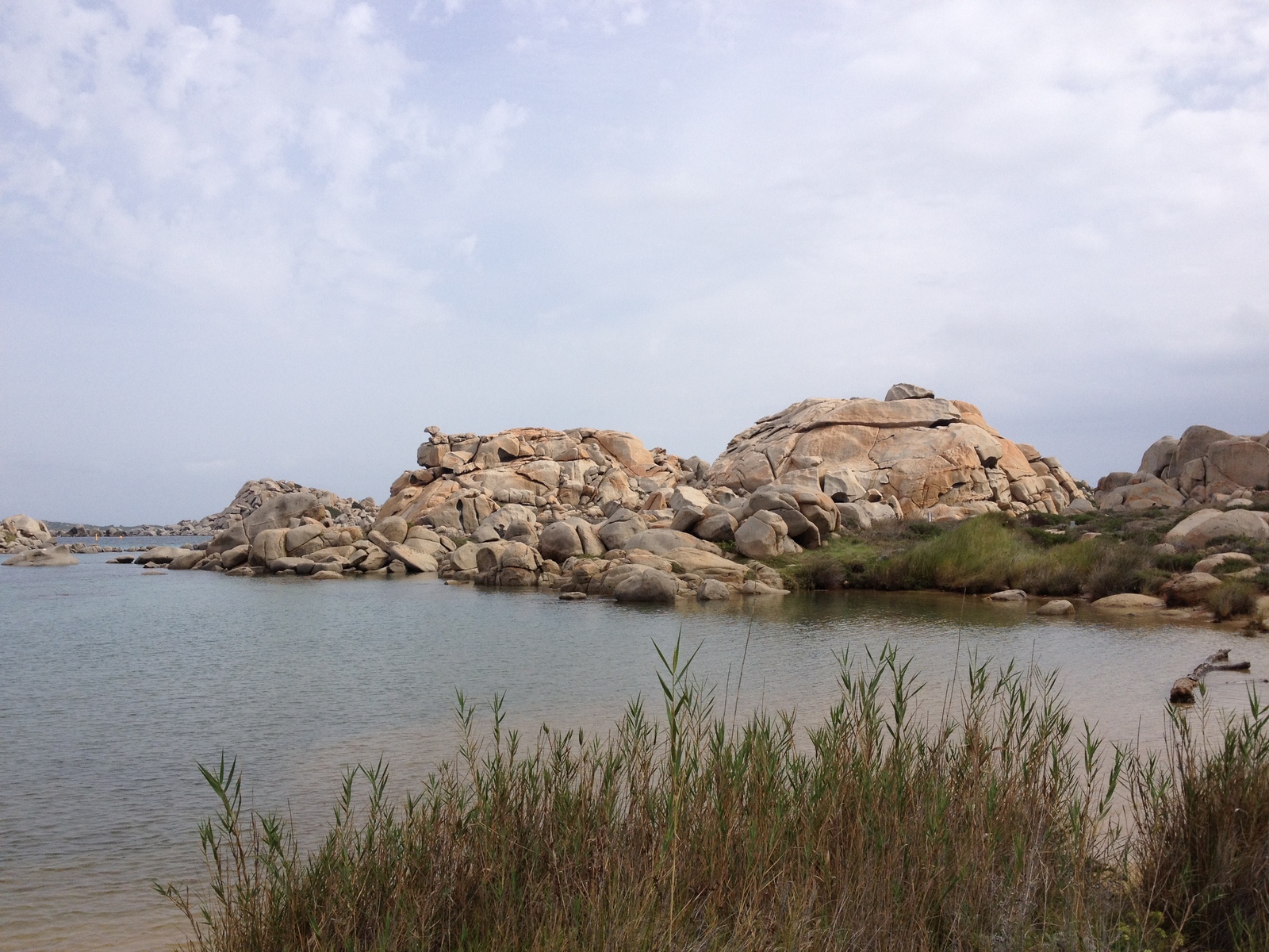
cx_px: 634
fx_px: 1283
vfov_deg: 40.7
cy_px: 476
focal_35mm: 35
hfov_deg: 52.6
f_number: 2.4
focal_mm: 4.28
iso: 64
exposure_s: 1/1672
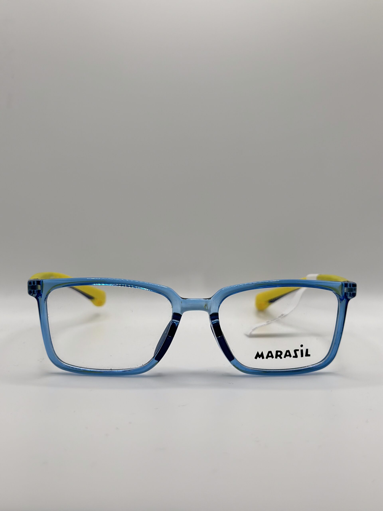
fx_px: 708
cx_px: 192
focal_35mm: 48
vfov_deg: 39.7
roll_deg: -0.5
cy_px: 256
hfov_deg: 30.3
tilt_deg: -10.1
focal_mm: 6.86
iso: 80
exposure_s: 1/980
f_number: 1.78
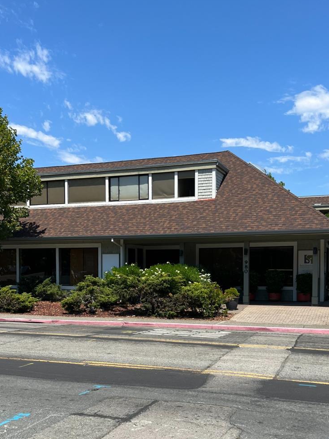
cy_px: 277
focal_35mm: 40
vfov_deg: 46.3
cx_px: 166
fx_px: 507
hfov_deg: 36.0
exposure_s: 1/4444
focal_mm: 5.7
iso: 50
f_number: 1.5
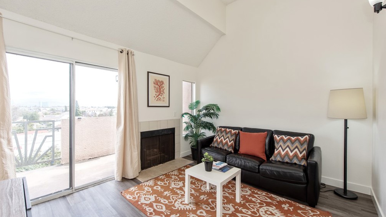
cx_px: 190
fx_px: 154
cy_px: 102
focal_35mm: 15
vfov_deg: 70.5
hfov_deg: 103.0
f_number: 5.6
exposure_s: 1/125
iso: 140
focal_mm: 14
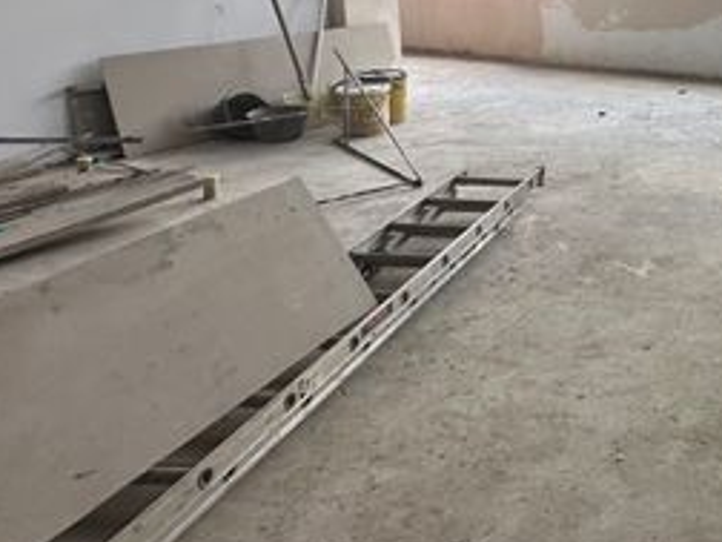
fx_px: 772
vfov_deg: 36.4
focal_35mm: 37
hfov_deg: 38.4
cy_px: 60
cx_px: 849
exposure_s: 1/238
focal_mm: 2.22
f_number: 2.2
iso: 40
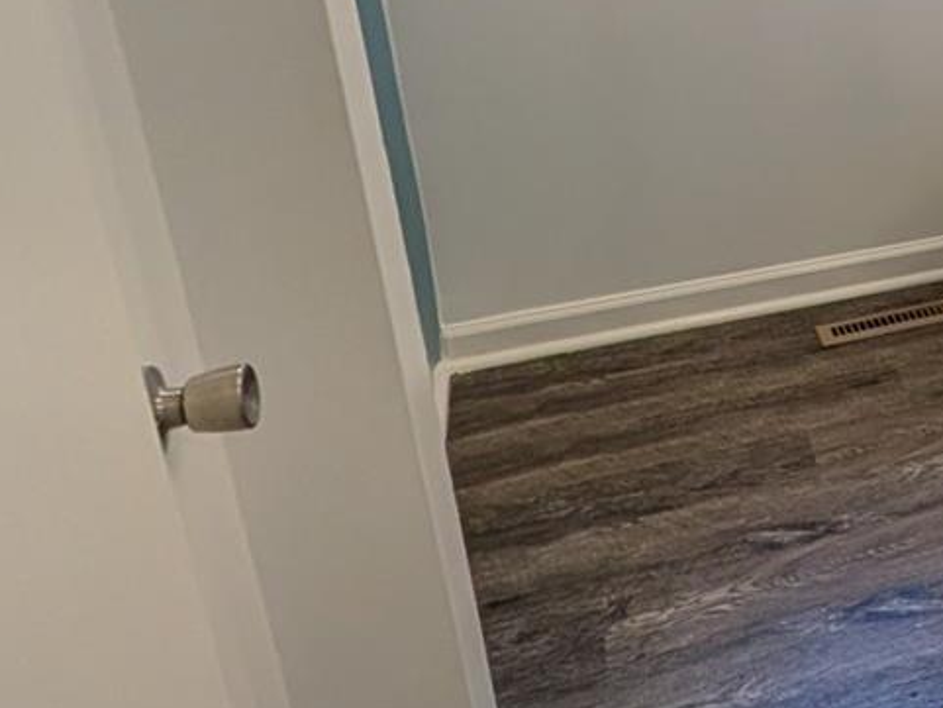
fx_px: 1390
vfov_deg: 27.6
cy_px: 73
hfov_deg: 26.9
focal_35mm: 51
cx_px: 1404
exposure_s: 1/332
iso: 48
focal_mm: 2.02
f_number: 1.7
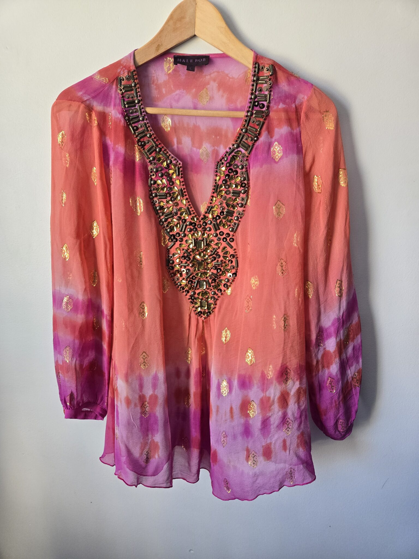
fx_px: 371
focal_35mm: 23
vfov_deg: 73.9
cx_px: 210
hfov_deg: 58.9
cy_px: 280
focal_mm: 5.4
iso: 200
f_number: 1.8
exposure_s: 1/120
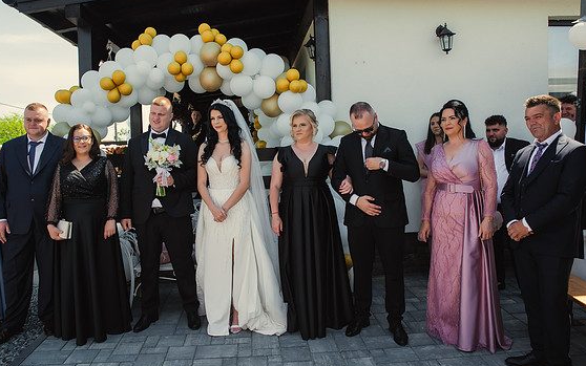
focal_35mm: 27
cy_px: 182
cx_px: 278
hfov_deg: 68.3
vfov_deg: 46.0
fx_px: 431
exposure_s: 1/200
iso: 200
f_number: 7.1
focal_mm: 24
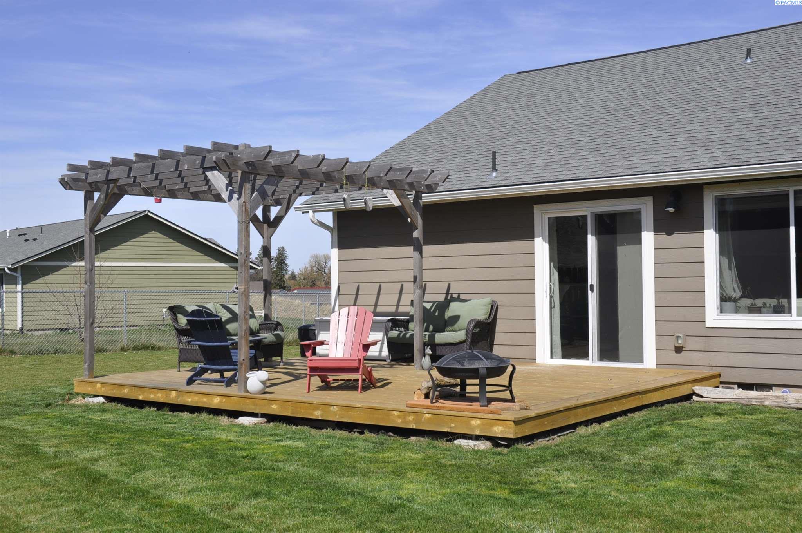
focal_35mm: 40
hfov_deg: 48.0
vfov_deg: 32.9
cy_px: 266
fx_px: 901
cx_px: 401
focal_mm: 27
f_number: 10
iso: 200
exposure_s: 1/400
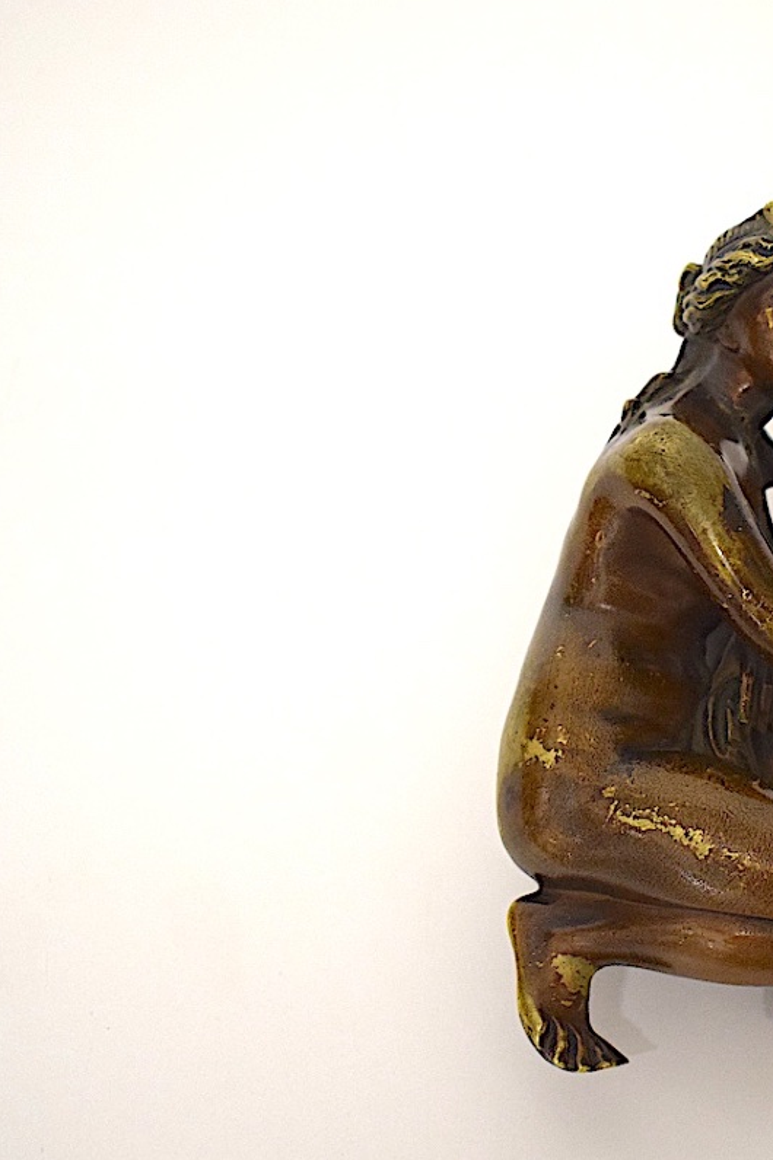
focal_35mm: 86
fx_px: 2772
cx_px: 769
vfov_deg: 23.7
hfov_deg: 15.6
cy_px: 579
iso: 1800
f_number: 4.8
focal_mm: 38
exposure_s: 1/125
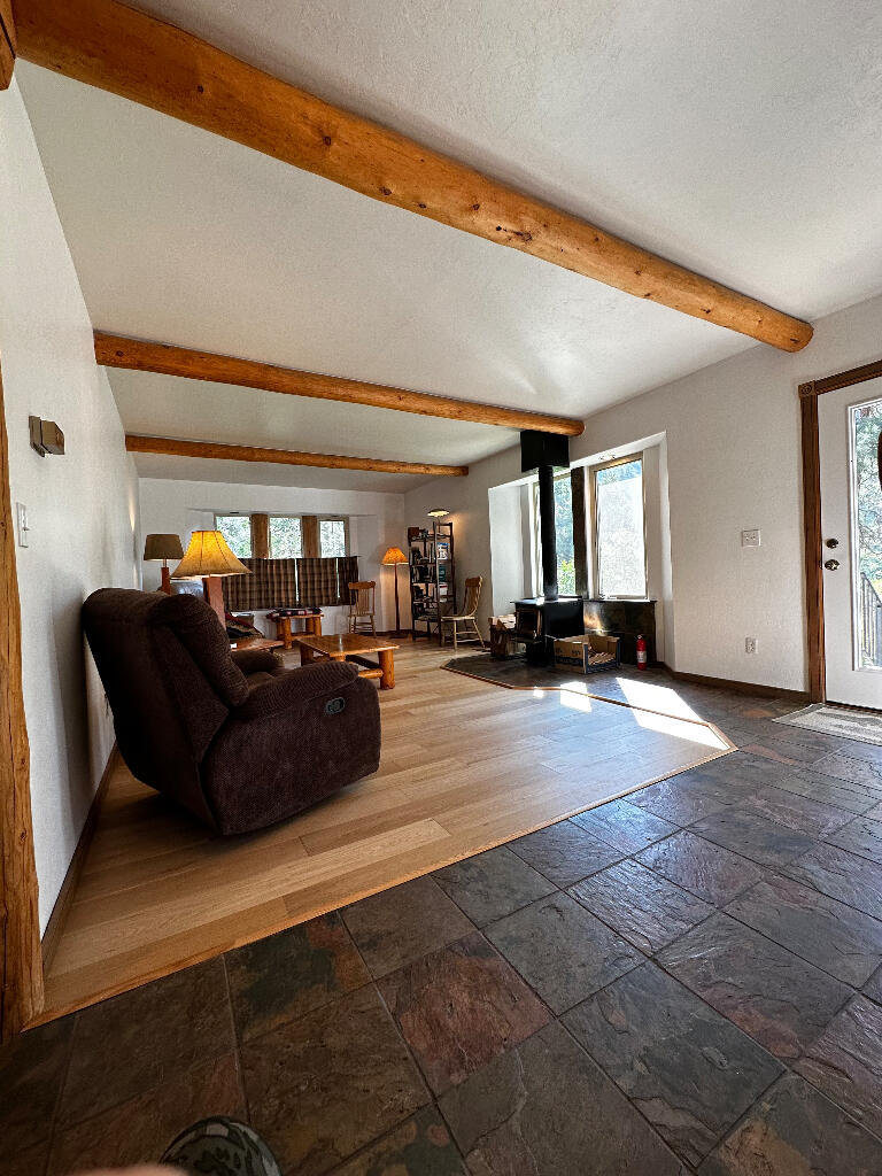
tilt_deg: +1.2
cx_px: 441
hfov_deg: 85.7
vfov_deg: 102.1
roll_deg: +4.2
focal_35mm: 14
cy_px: 588
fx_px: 476
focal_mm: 2.22
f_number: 2.2
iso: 100
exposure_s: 1/120
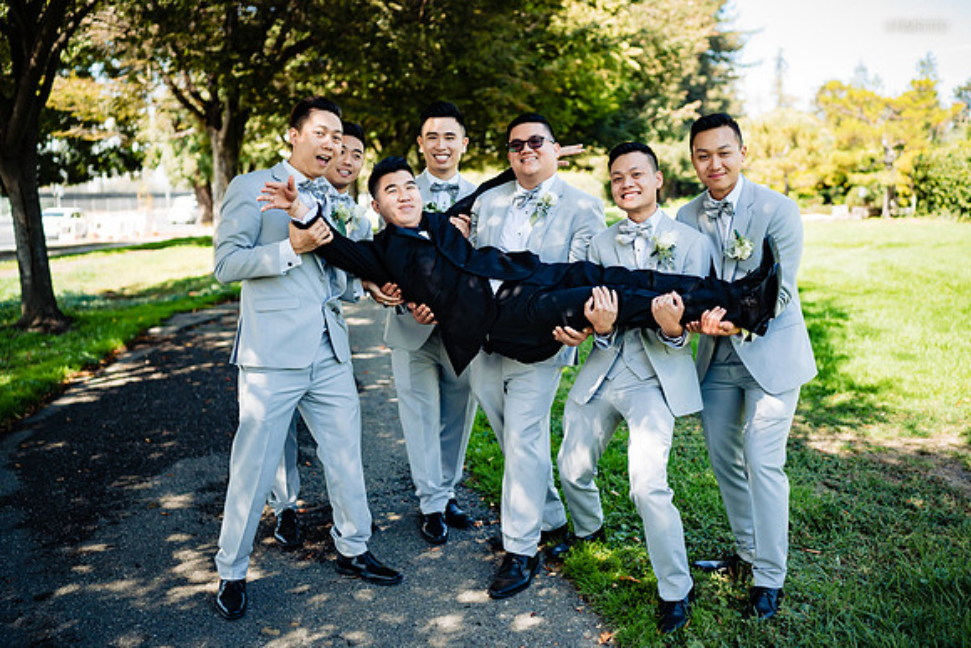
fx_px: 944
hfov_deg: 54.4
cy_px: 324
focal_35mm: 35
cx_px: 486
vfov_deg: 37.9
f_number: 2
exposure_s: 1/320
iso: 100
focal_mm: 35
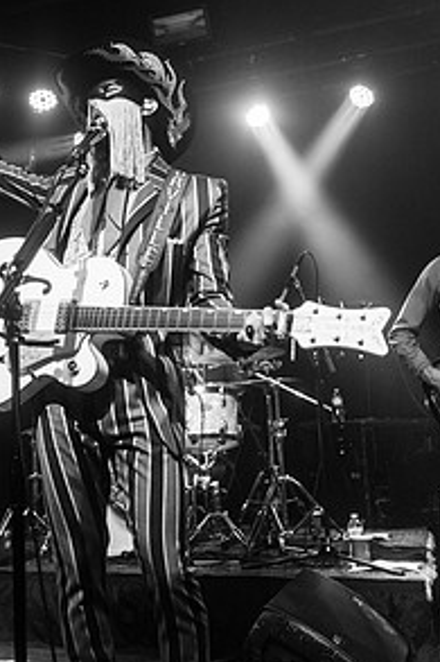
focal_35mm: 43
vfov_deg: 45.5
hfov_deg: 30.8
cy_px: 337
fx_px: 789
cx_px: 133
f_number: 3.2
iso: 3200
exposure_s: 1/200
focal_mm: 28
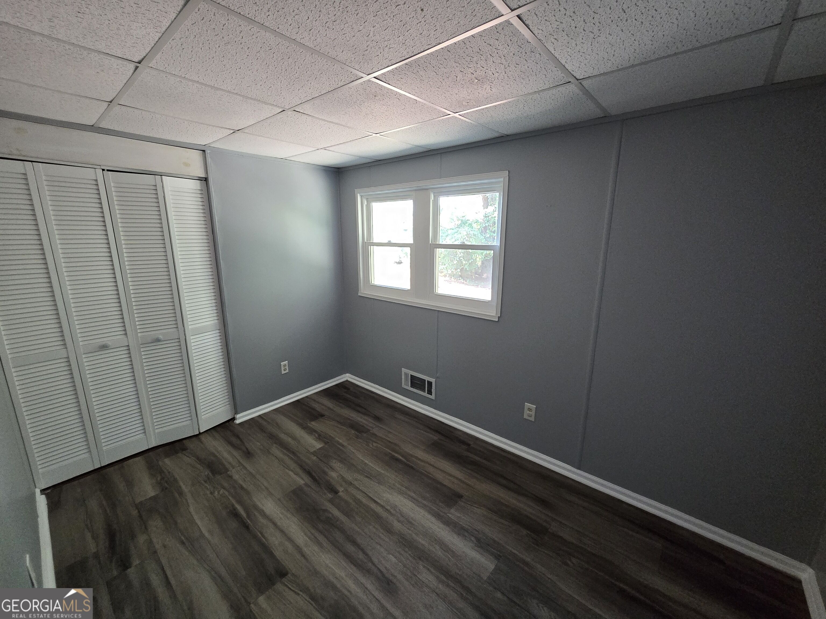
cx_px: 413
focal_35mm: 13
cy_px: 310
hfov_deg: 106.2
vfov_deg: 89.9
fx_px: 310
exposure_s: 1/60
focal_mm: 2.2
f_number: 2.2
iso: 500
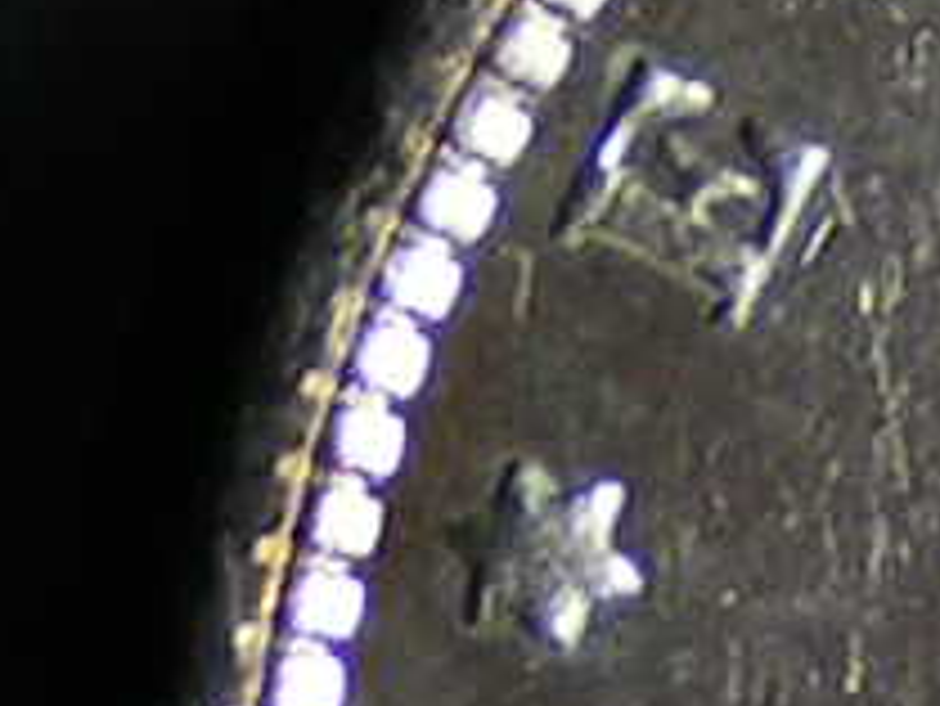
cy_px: 764
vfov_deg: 3.1
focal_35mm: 483
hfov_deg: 4.1
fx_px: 13123
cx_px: 1556
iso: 50
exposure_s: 1/60
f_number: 3.2
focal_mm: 9.7
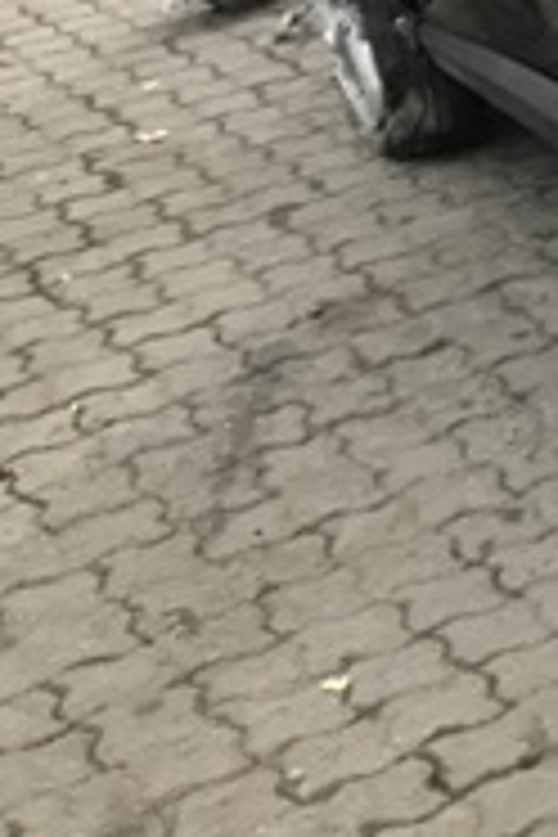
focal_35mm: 100
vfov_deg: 19.9
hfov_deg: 11.6
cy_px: 32
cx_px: 1264
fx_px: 2325
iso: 40
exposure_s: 1/33
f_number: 1.8
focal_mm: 3.99
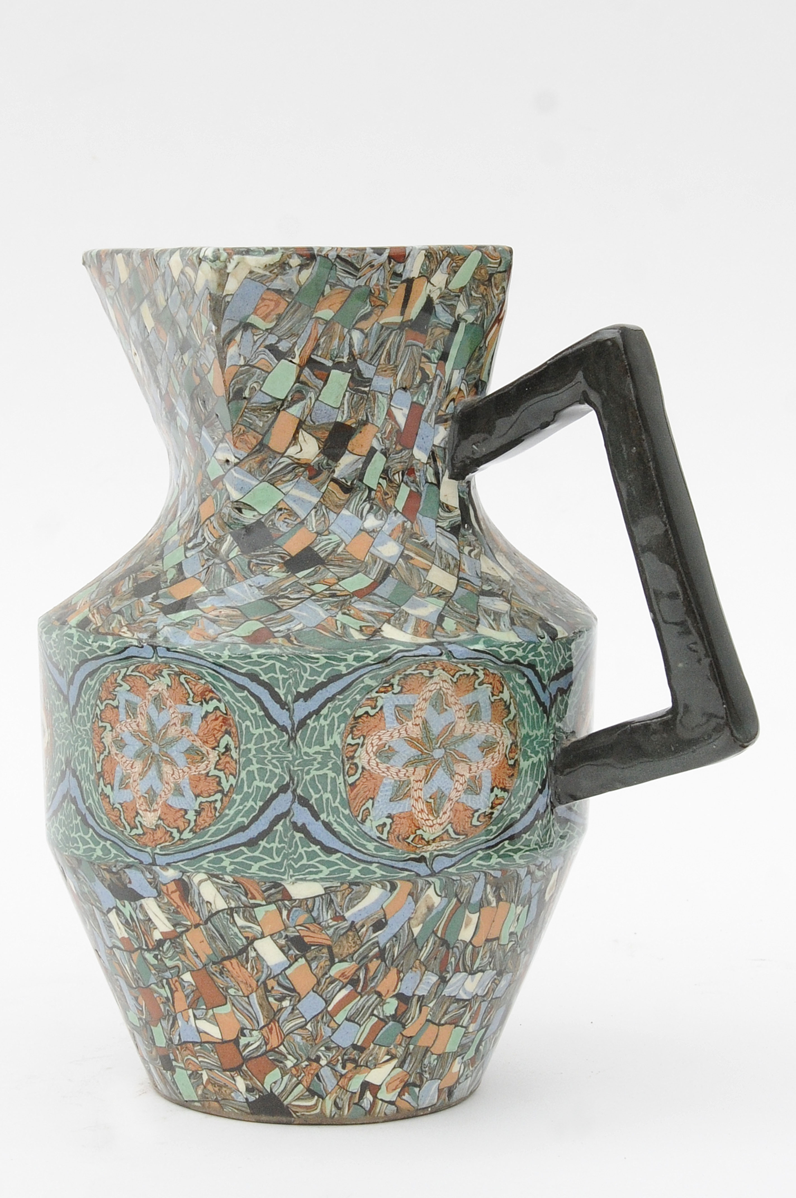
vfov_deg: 41.2
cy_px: 599
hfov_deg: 28.0
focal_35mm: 48
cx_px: 398
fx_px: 1596
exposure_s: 1/320
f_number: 9
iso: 500
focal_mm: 32
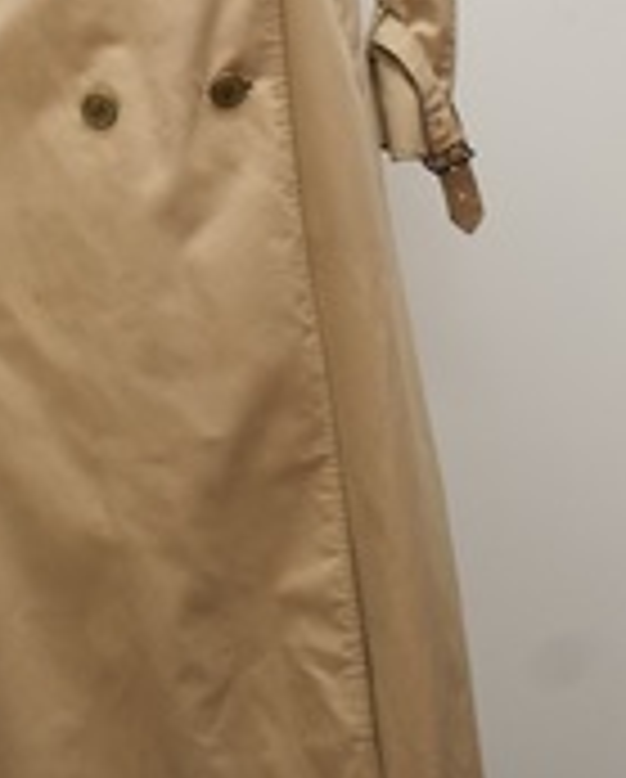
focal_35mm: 117
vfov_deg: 16.0
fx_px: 2702
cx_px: 149
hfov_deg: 13.2
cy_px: -36
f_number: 4
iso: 1600
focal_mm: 32
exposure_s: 1/160
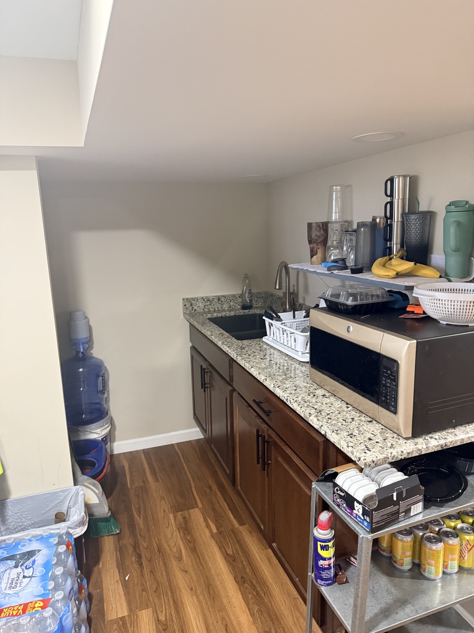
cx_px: 237
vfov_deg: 71.6
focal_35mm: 24
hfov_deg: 56.8
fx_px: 438
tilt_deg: -11.3
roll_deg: -0.2
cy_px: 316
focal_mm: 6.76
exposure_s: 1/60
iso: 500
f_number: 1.78
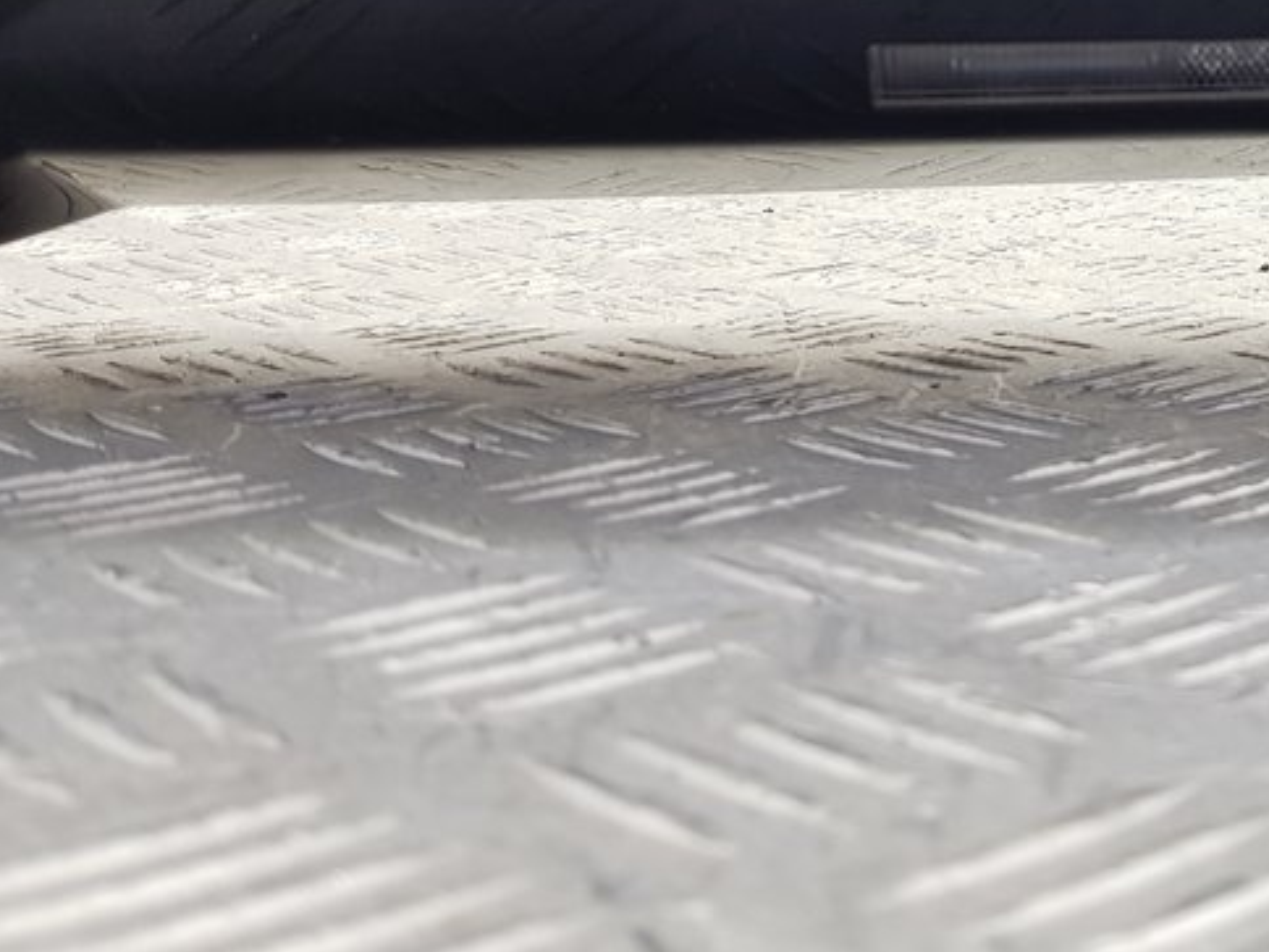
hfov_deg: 32.8
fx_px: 2016
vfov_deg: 25.1
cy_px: -34
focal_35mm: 55
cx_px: 1196
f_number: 1.7
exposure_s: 1/50
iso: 64
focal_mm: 4.2
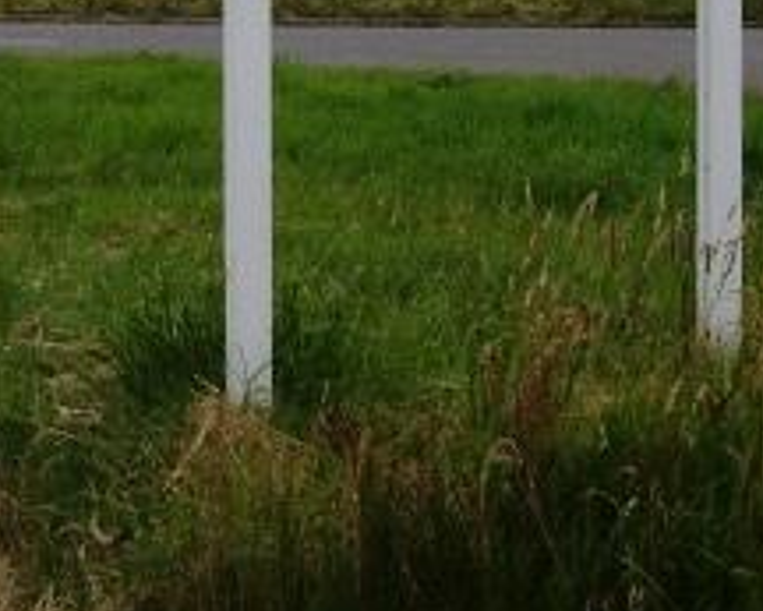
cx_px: 360
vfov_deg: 13.4
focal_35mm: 110
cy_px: -219
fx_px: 2485
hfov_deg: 17.5
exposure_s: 1/200
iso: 64
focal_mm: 7.9
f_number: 2.8
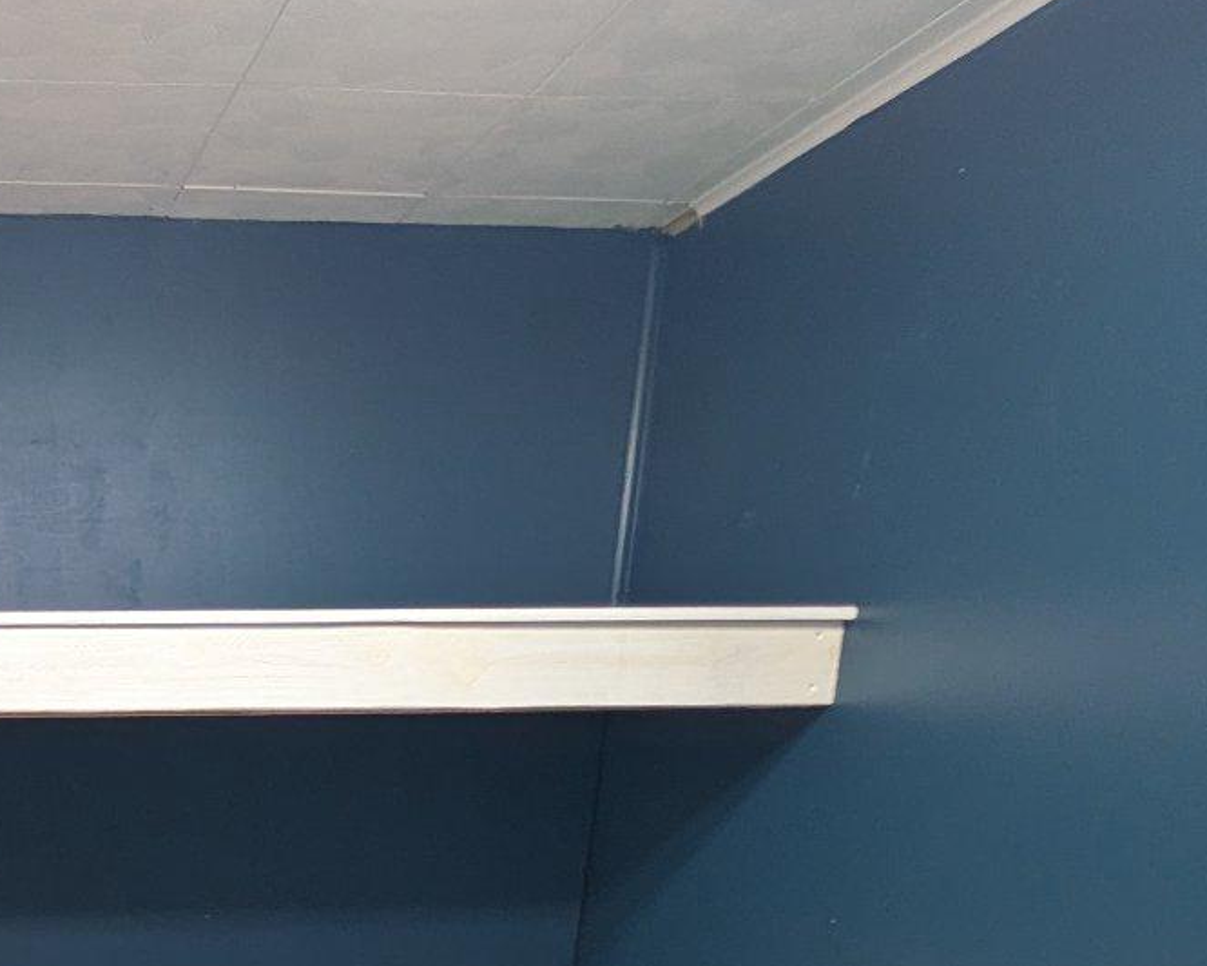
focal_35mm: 42
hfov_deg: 37.9
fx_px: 1501
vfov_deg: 29.8
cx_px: -56
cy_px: 1196
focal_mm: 1.83
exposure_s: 1/30
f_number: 2.2
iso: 69
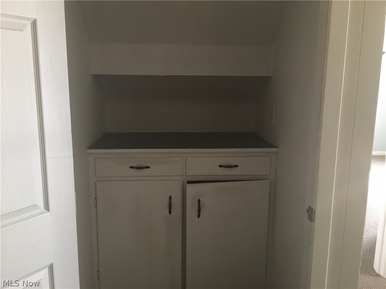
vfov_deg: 48.2
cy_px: 144
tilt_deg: -8.9
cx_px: 193
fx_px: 323
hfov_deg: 61.7
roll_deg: +0.6
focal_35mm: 29
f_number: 2.2
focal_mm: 4.15
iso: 50
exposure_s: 1/15
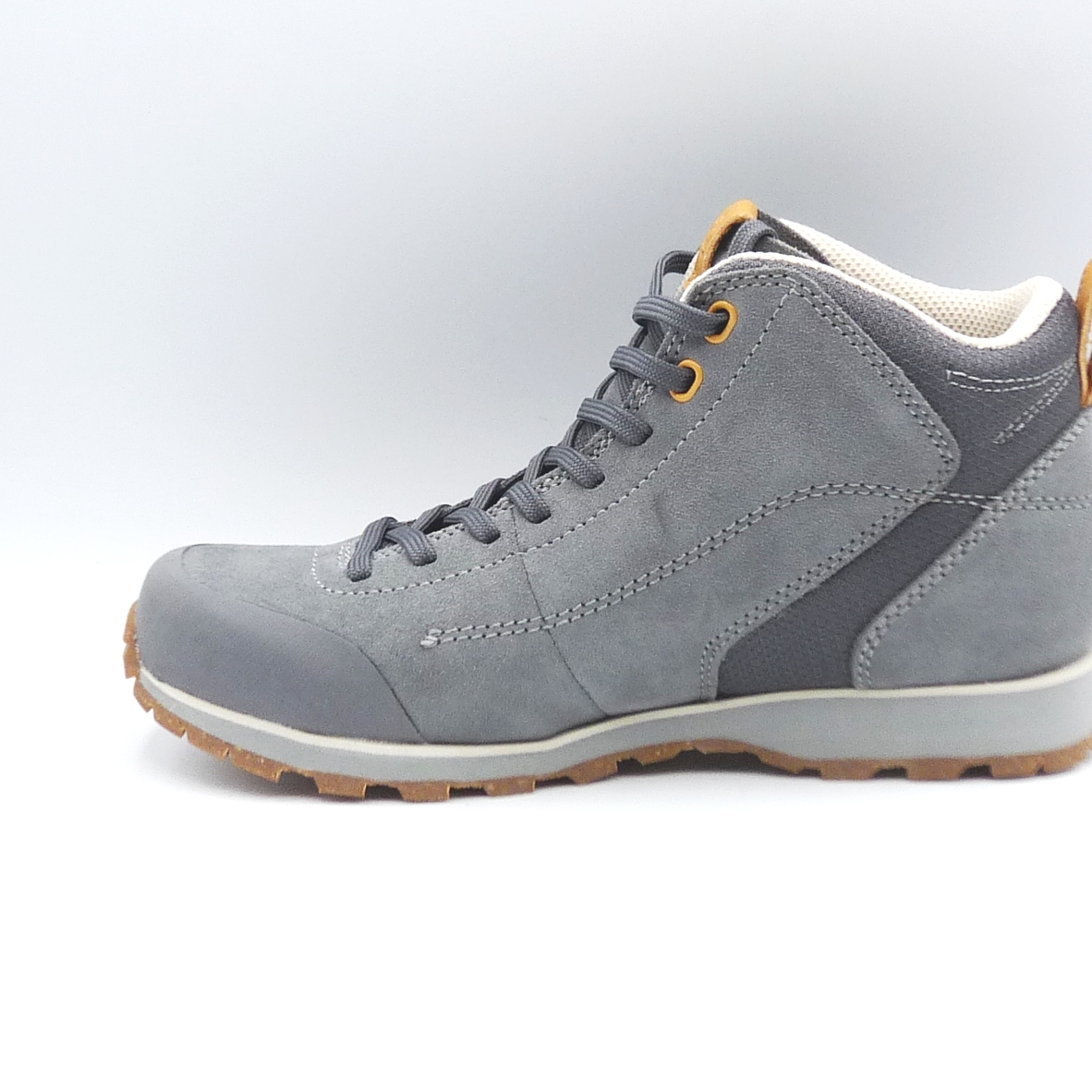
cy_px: 547
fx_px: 2177
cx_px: 698
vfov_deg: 28.2
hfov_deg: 28.0
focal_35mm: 61
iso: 100
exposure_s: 1/125
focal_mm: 5.2
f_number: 4
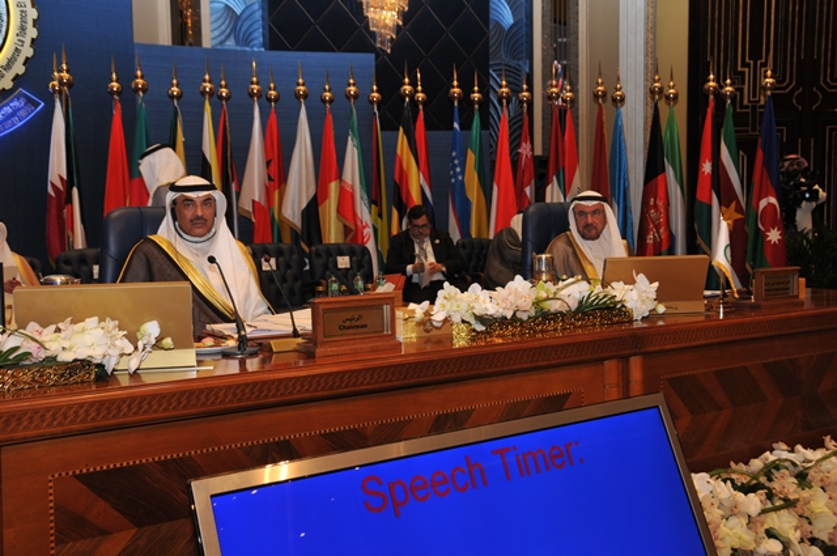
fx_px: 906
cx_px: 418
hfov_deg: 49.6
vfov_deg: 34.1
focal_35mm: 39
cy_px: 278
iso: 400
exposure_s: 1/60
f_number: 6.3
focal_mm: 26
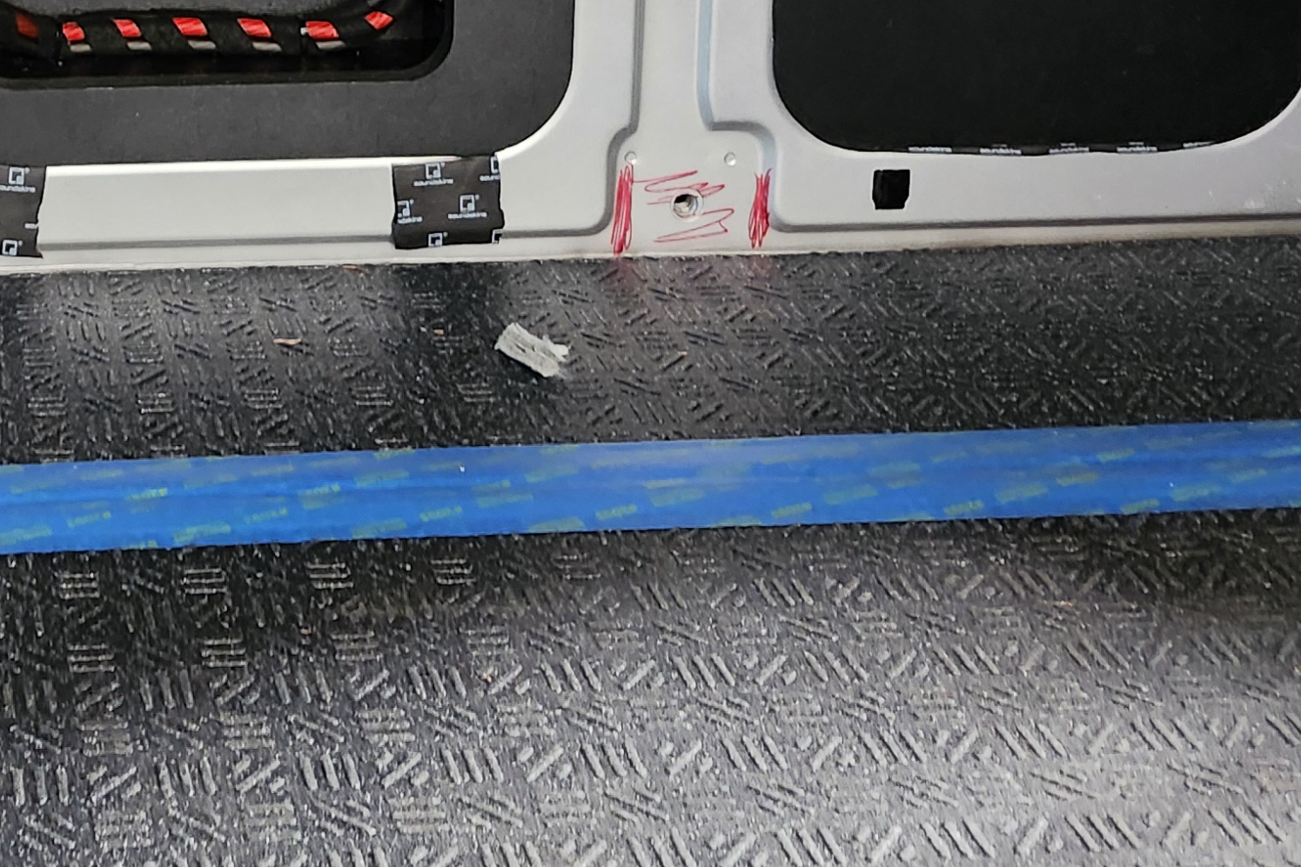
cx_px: 3
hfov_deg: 29.4
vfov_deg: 19.4
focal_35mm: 64
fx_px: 2313
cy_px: -304
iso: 500
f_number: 1.8
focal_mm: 5.54
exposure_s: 1/40
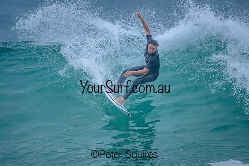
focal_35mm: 923
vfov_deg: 1.5
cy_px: 88
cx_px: 105
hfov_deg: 2.2
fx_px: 6385
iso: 2800
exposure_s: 1/3200
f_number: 6.3
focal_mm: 800
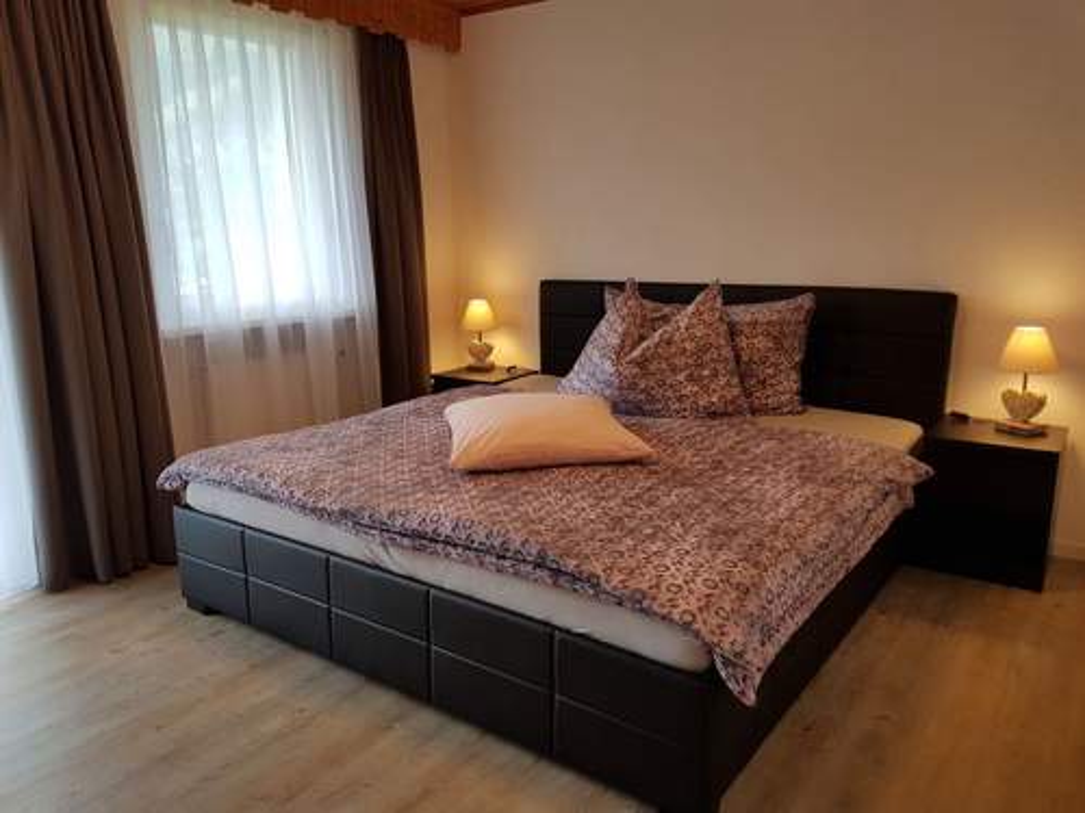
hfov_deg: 67.3
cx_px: 542
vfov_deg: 53.1
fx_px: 815
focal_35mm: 26
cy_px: 406
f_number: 1.7
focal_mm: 4.2
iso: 80
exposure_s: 1/100
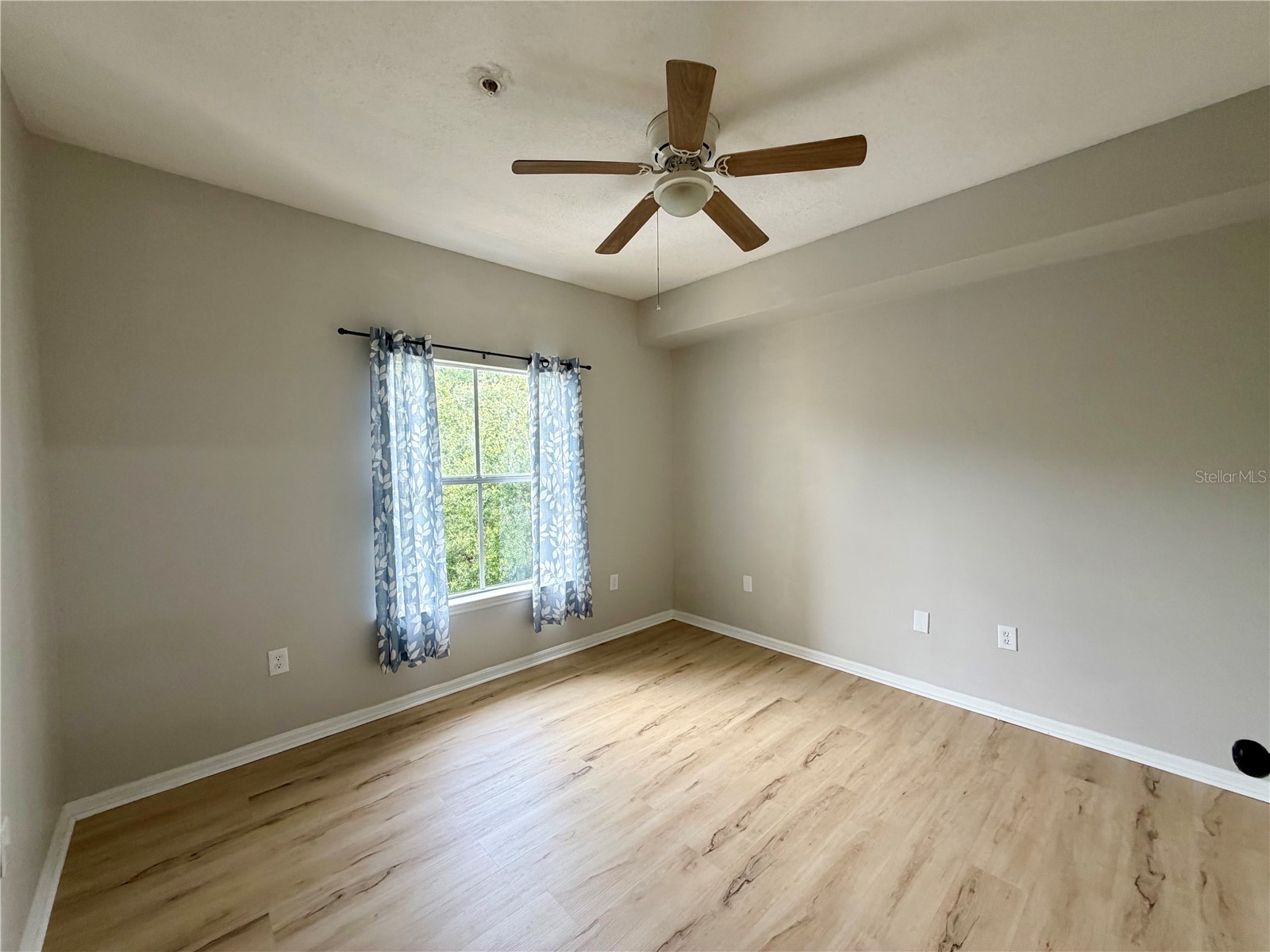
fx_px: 514
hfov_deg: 102.1
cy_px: 476
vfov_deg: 85.7
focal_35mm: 14
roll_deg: +0.5
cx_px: 635
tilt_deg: -2.7
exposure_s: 1/121
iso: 160
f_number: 2.2
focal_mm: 2.22
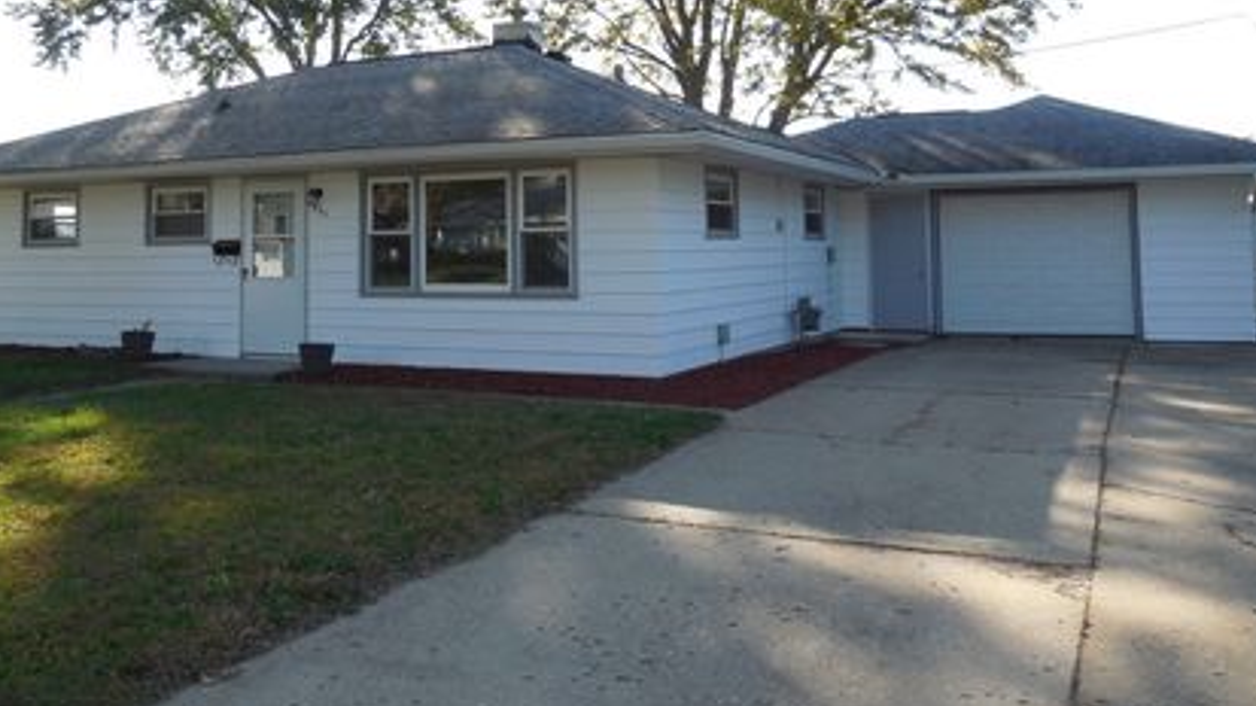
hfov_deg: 59.4
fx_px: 1099
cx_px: 578
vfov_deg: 34.8
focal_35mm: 33
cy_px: 175
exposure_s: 1/500
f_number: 3.1
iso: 125
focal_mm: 4.5
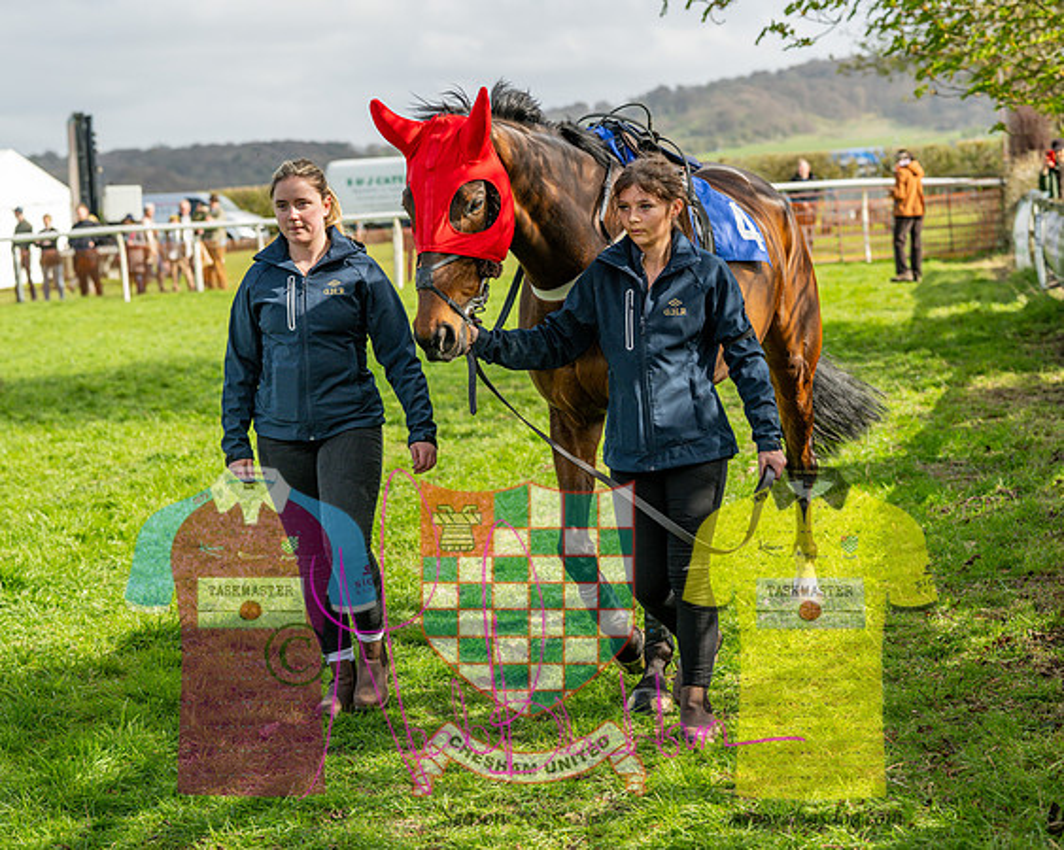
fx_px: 2623
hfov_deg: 22.9
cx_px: 532
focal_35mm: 83
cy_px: 425
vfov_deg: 18.4
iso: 200
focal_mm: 74
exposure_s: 1/1000
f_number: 4
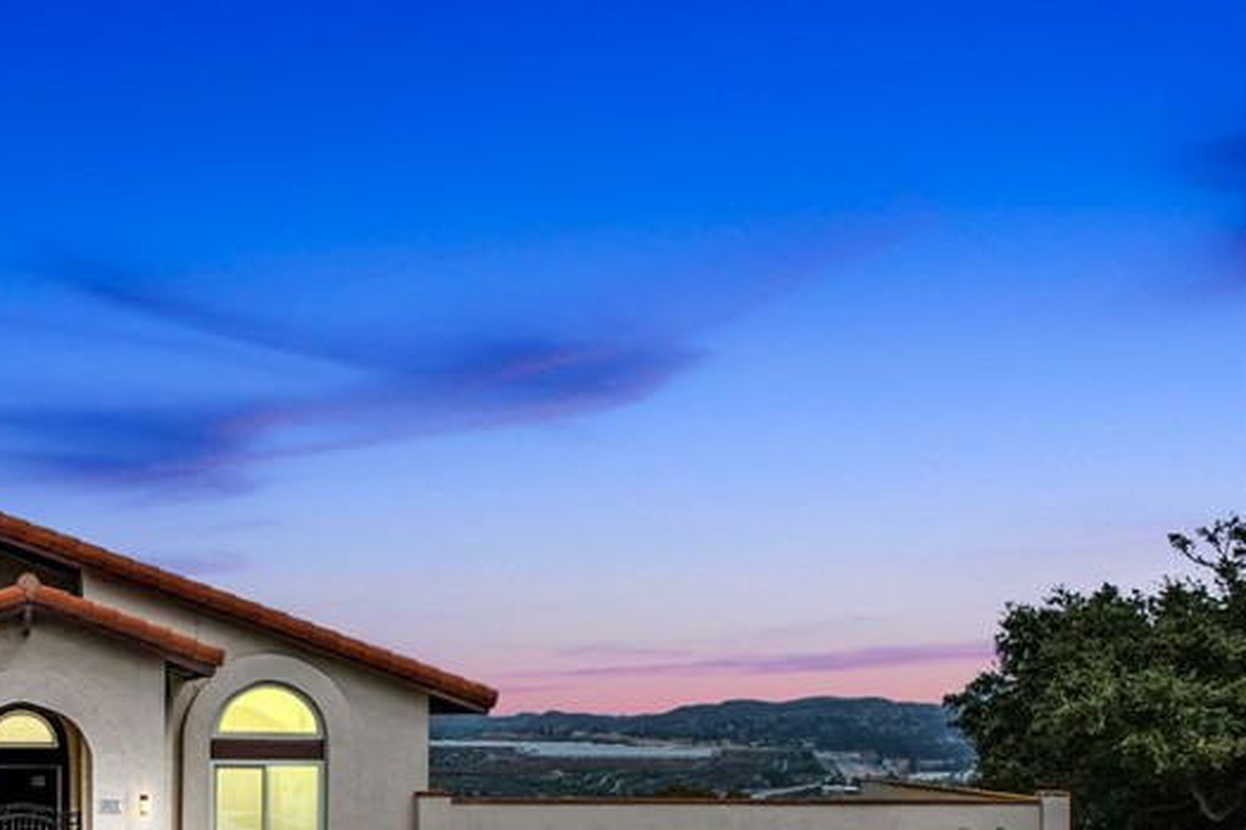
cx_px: 45
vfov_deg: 30.2
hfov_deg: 40.6
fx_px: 1488
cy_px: 691
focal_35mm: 43
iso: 120
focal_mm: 8.4
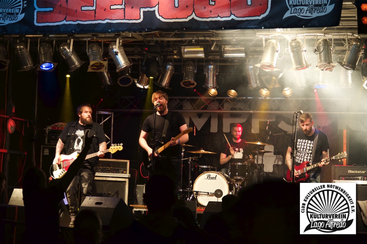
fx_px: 938
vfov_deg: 14.9
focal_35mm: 92
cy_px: 122
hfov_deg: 22.1
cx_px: 184
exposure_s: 1/200
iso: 6400
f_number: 5.6
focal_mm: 92
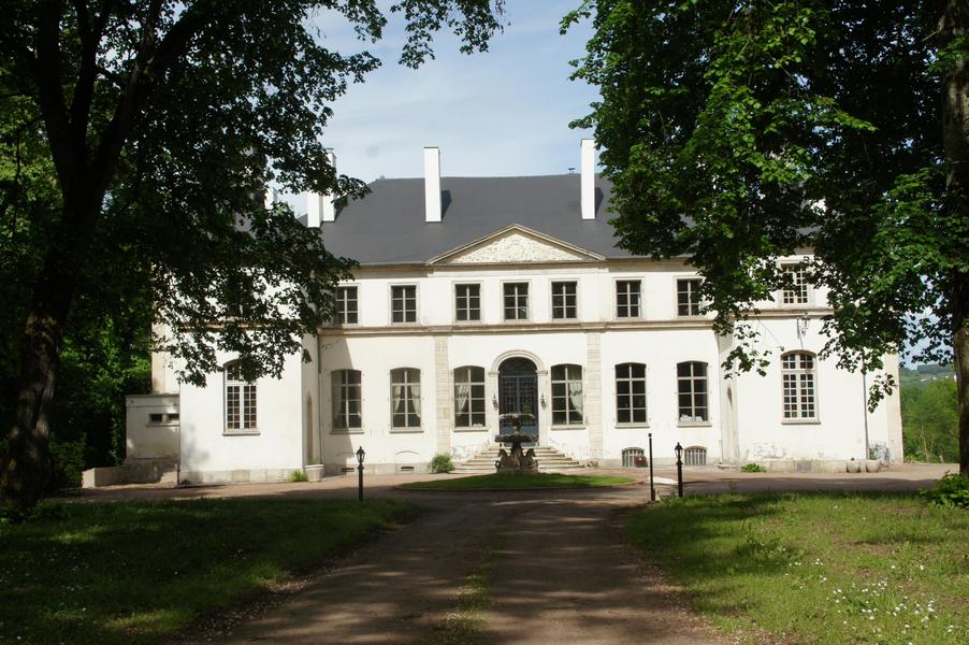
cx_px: 484
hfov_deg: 41.1
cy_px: 322
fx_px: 1291
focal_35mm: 48
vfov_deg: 28.0
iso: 200
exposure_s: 1/250
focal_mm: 32
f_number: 13
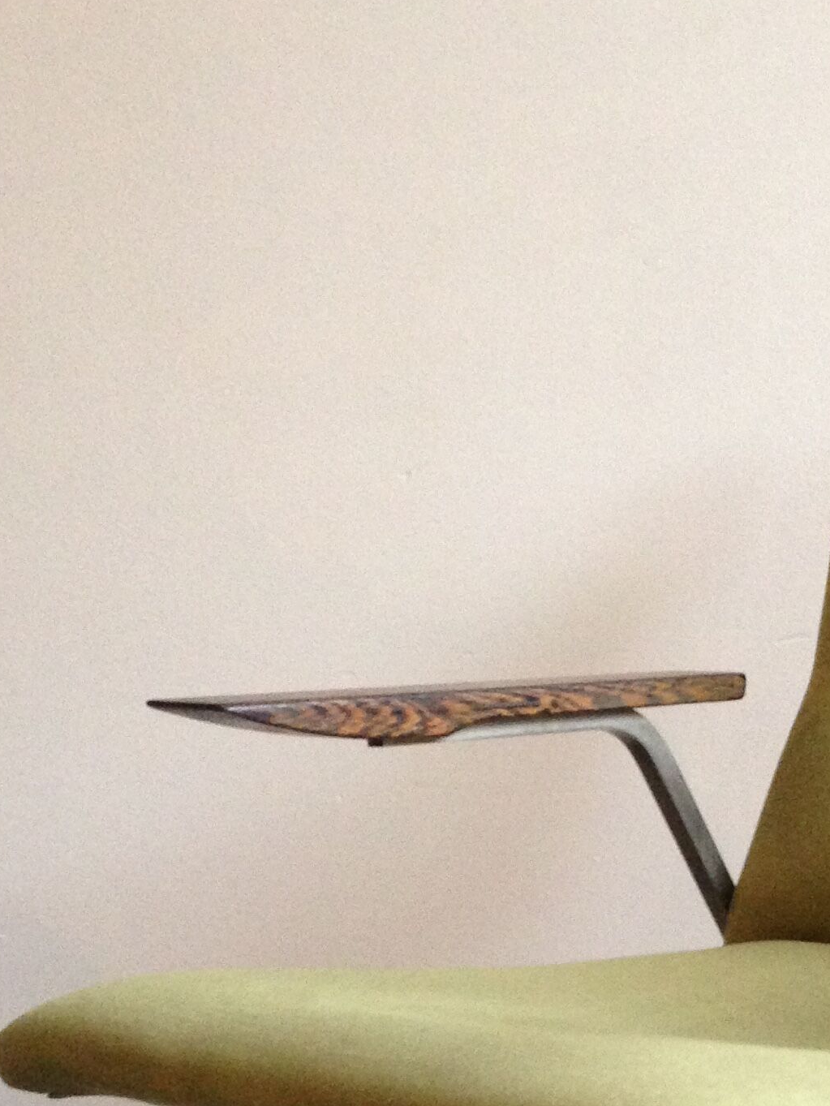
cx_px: 841
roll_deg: +2.0
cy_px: 1042
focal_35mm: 79
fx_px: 2524
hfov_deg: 18.2
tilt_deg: -11.4
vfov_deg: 23.9
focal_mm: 4.12
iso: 320
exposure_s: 1/20
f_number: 2.4
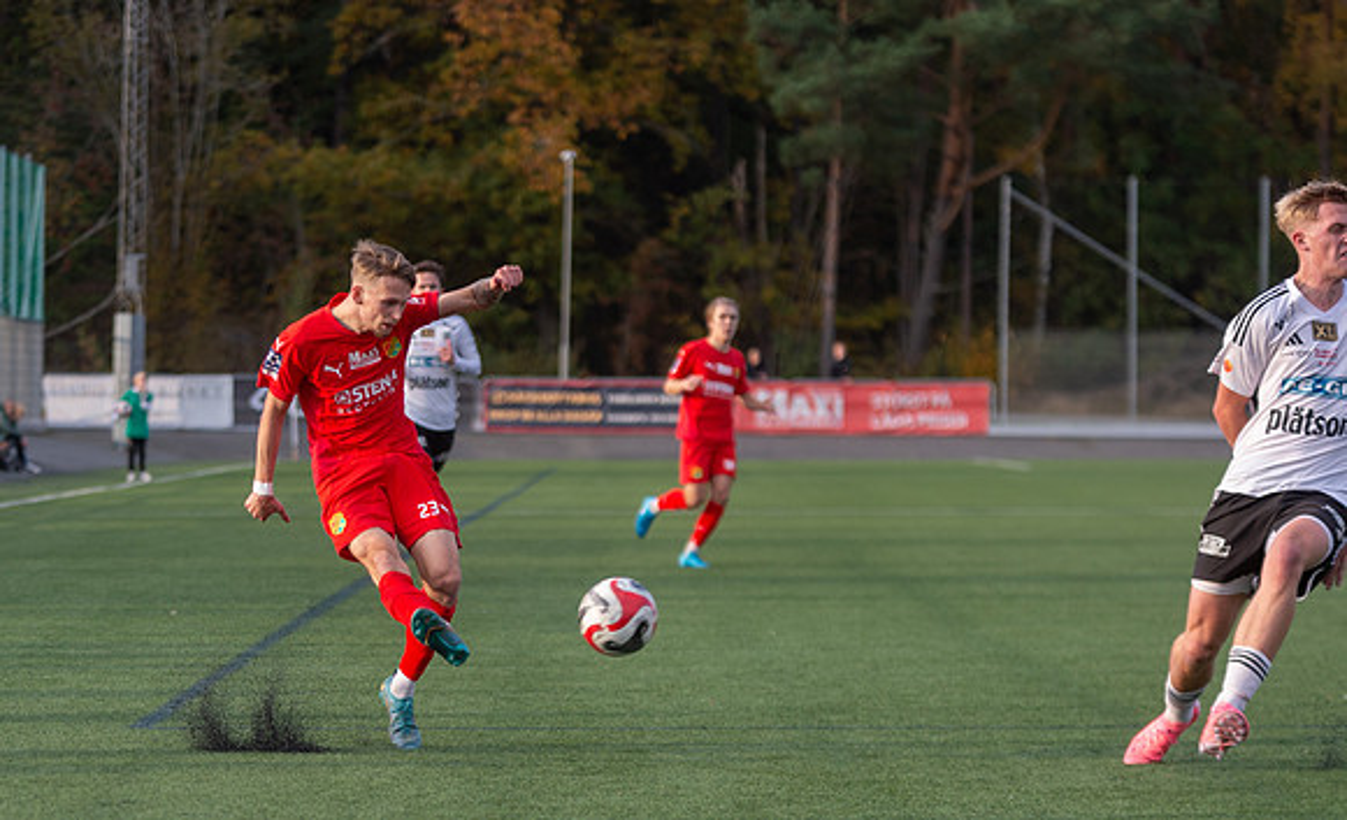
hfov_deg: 13.1
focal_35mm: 161
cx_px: 412
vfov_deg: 8.0
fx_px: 5853
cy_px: 622
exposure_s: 1/1600
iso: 720
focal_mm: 112
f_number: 3.2
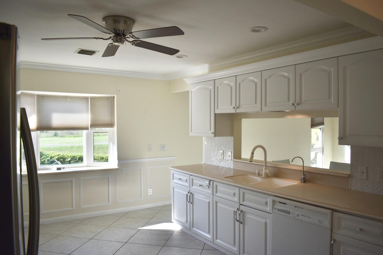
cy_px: 128
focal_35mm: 27
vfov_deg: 47.9
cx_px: 192
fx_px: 287
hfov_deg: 67.4
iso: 200
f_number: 3.5
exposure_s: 1/400
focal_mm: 18
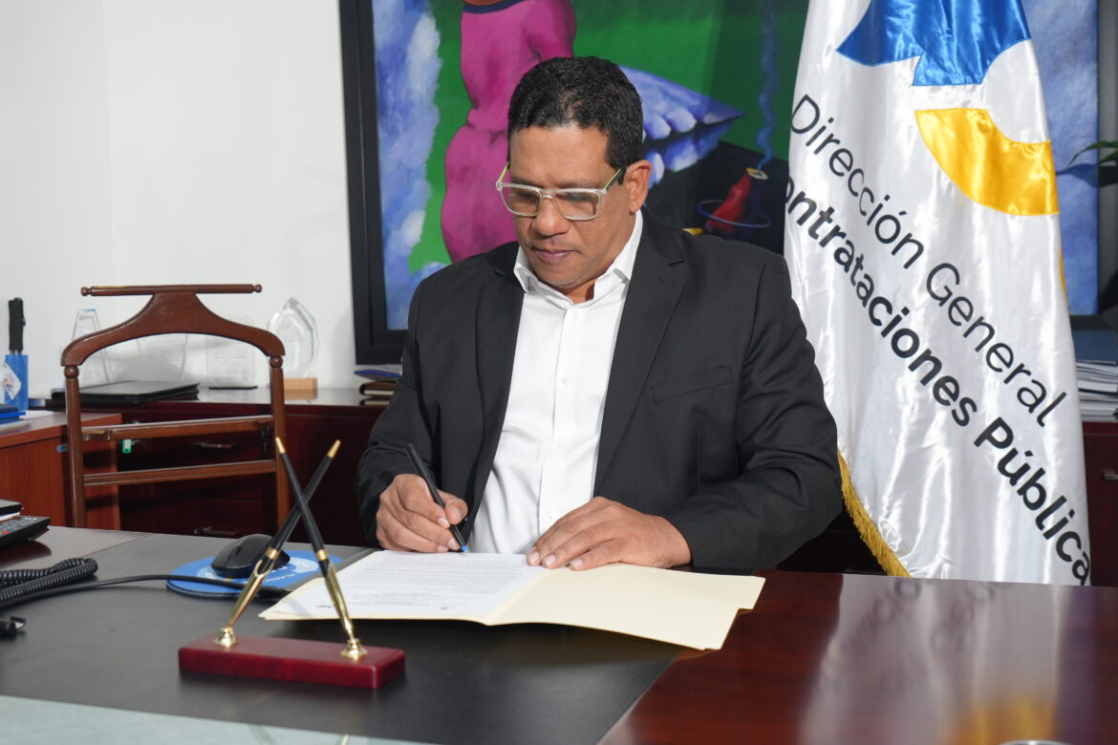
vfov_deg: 31.9
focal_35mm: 42
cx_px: 559
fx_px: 1304
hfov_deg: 46.4
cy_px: 372
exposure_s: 1/160
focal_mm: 28
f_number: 4
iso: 400
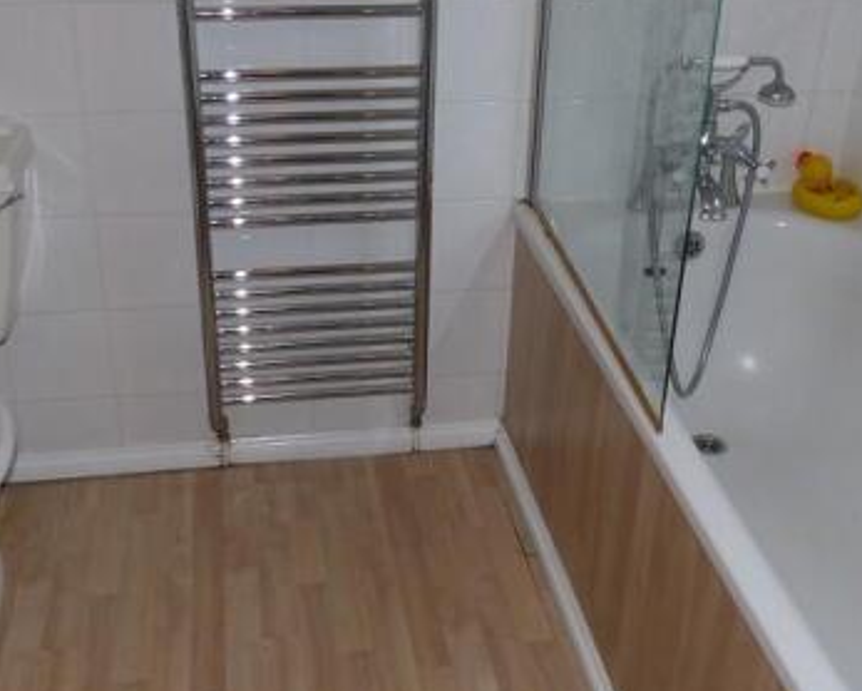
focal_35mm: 41
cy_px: 275
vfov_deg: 36.4
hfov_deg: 44.7
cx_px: 404
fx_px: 1047
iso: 100
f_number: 2.8
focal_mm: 4.5
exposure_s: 1/60
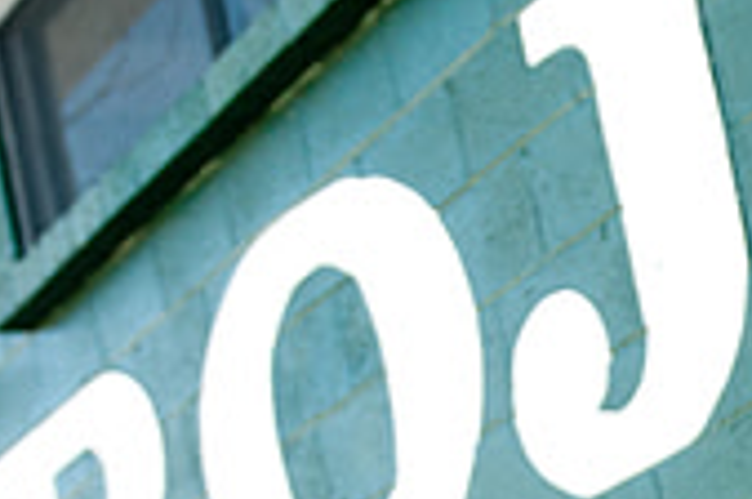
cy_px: 706
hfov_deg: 14.2
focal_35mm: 139
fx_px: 2892
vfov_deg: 9.6
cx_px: 992
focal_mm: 27
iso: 200
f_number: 2.8
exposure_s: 1/400
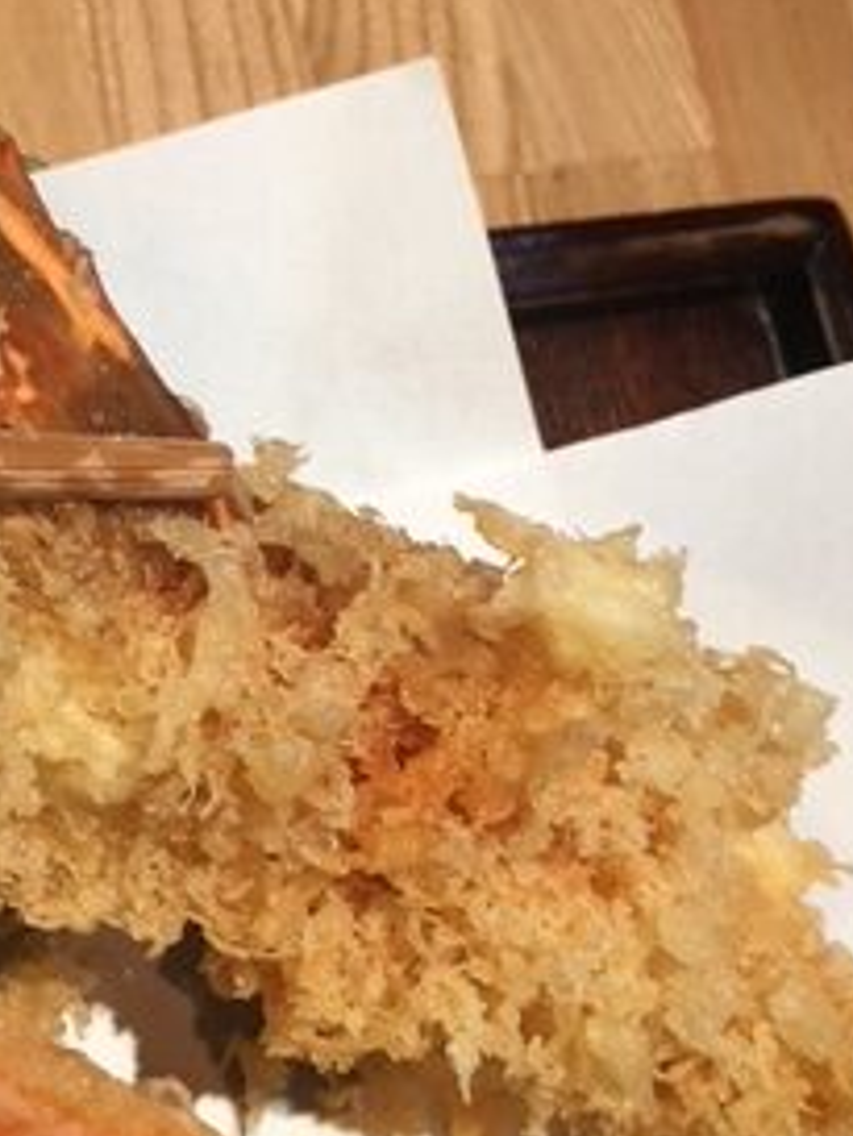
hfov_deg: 21.4
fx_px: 2232
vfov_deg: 28.5
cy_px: 574
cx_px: 187
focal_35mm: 68
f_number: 2.2
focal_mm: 4.15
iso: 25
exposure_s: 1/60
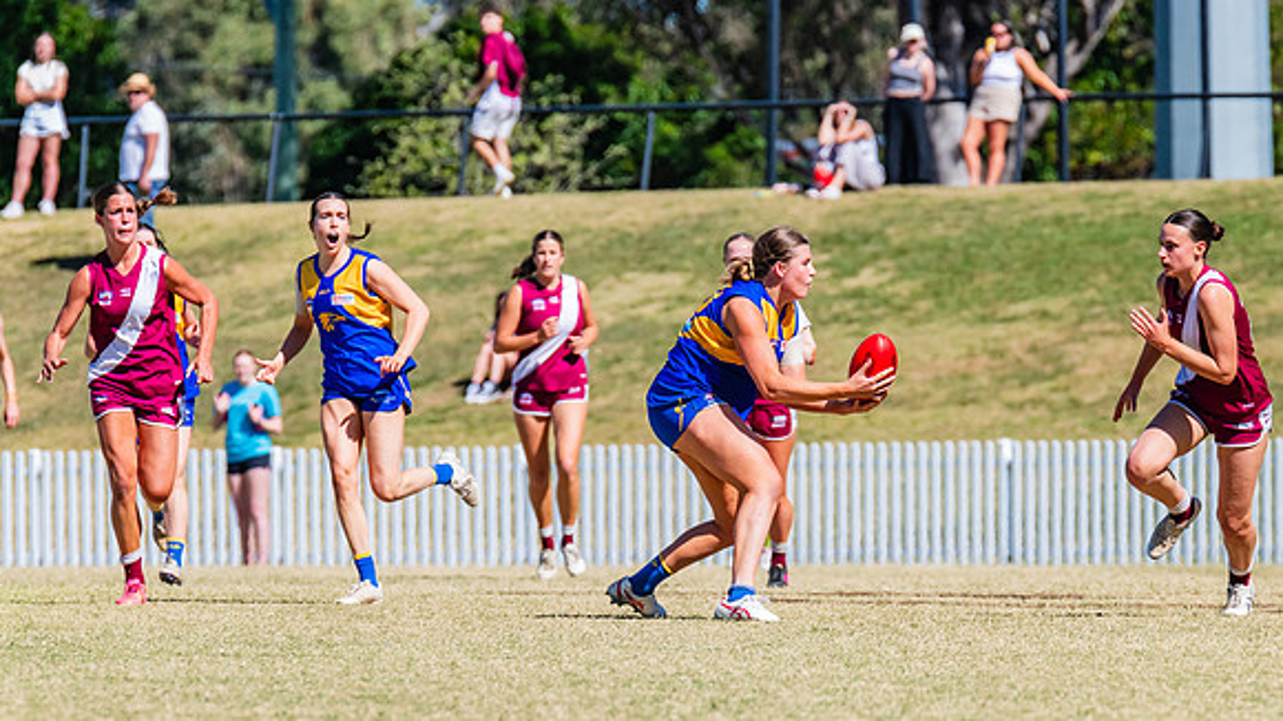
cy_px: 393
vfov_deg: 2.3
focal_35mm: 519
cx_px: 717
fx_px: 17650
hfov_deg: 4.2
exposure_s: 1/1600
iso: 800
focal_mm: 420
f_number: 10
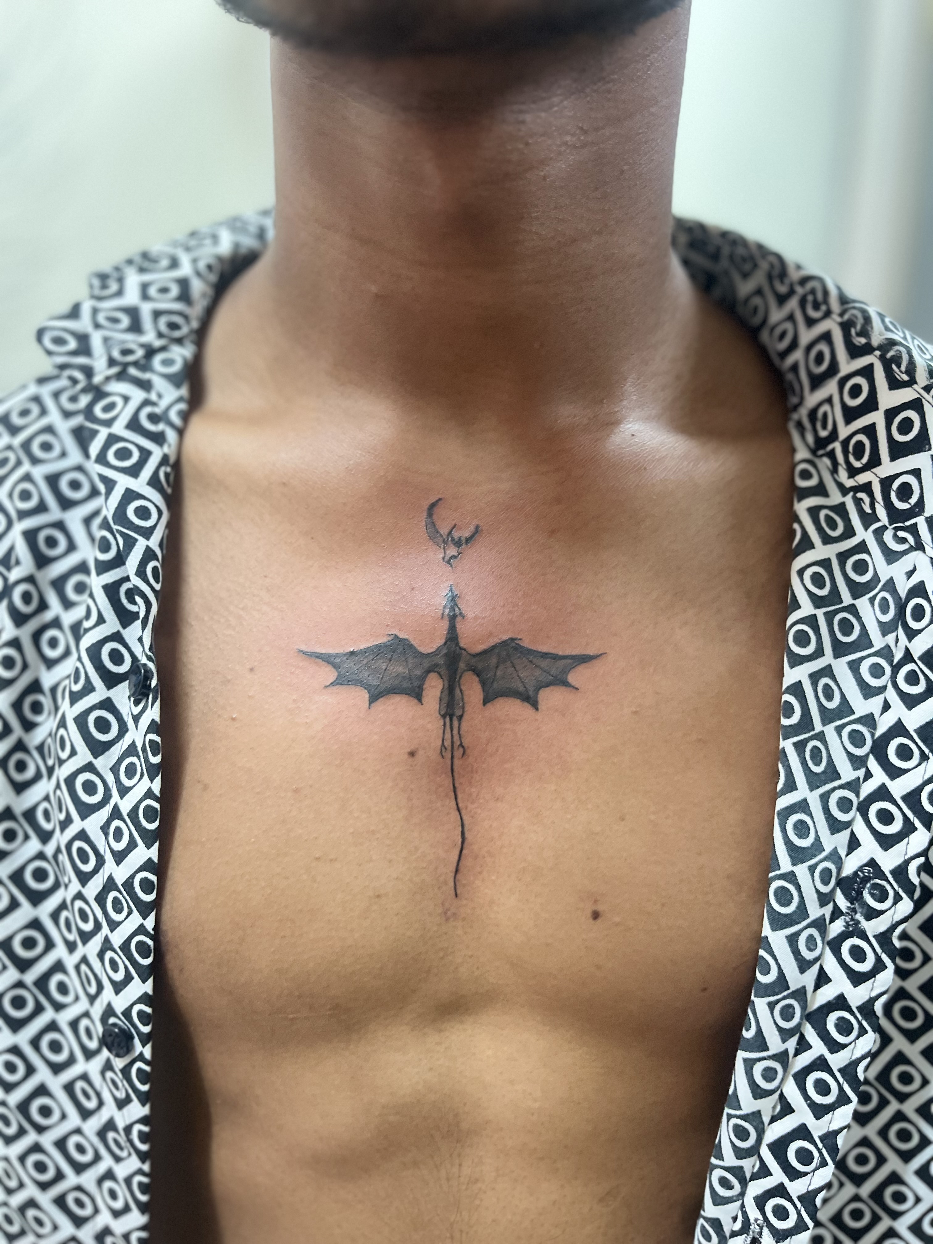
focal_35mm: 26
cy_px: 622
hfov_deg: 53.1
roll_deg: -1.8
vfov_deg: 67.3
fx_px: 934
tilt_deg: -15.4
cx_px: 466
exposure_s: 1/33
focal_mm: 5.1
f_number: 1.6
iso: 500
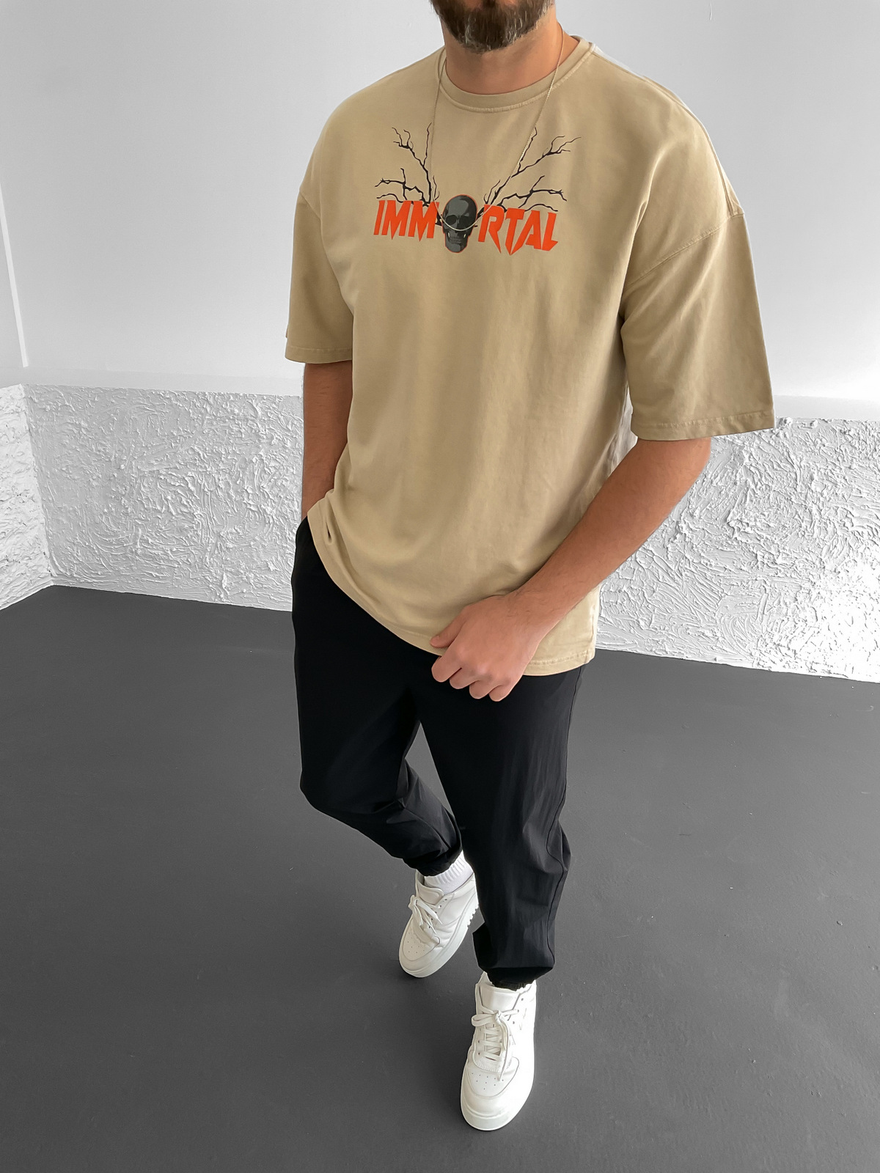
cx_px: 440
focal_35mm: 29
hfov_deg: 48.2
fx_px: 983
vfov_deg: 61.7
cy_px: 586
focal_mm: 3
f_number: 1.8
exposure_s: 1/120
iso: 50
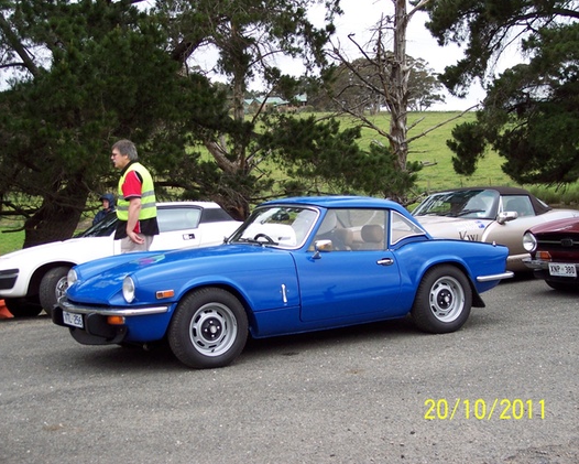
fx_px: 943
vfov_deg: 27.6
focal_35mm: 55
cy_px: 231
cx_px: 267
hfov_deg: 34.1
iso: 100
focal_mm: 10.7
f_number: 4
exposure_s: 1/90
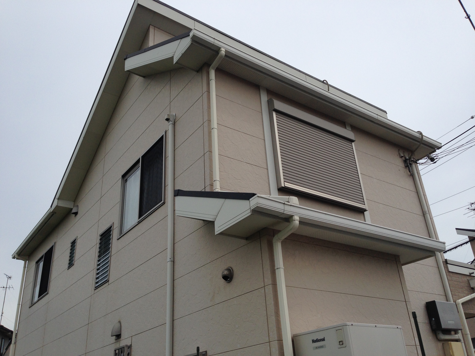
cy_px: 178
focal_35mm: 33
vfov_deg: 42.9
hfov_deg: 55.4
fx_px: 453
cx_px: 238
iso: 50
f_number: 2.4
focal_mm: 4.12
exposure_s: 1/2584
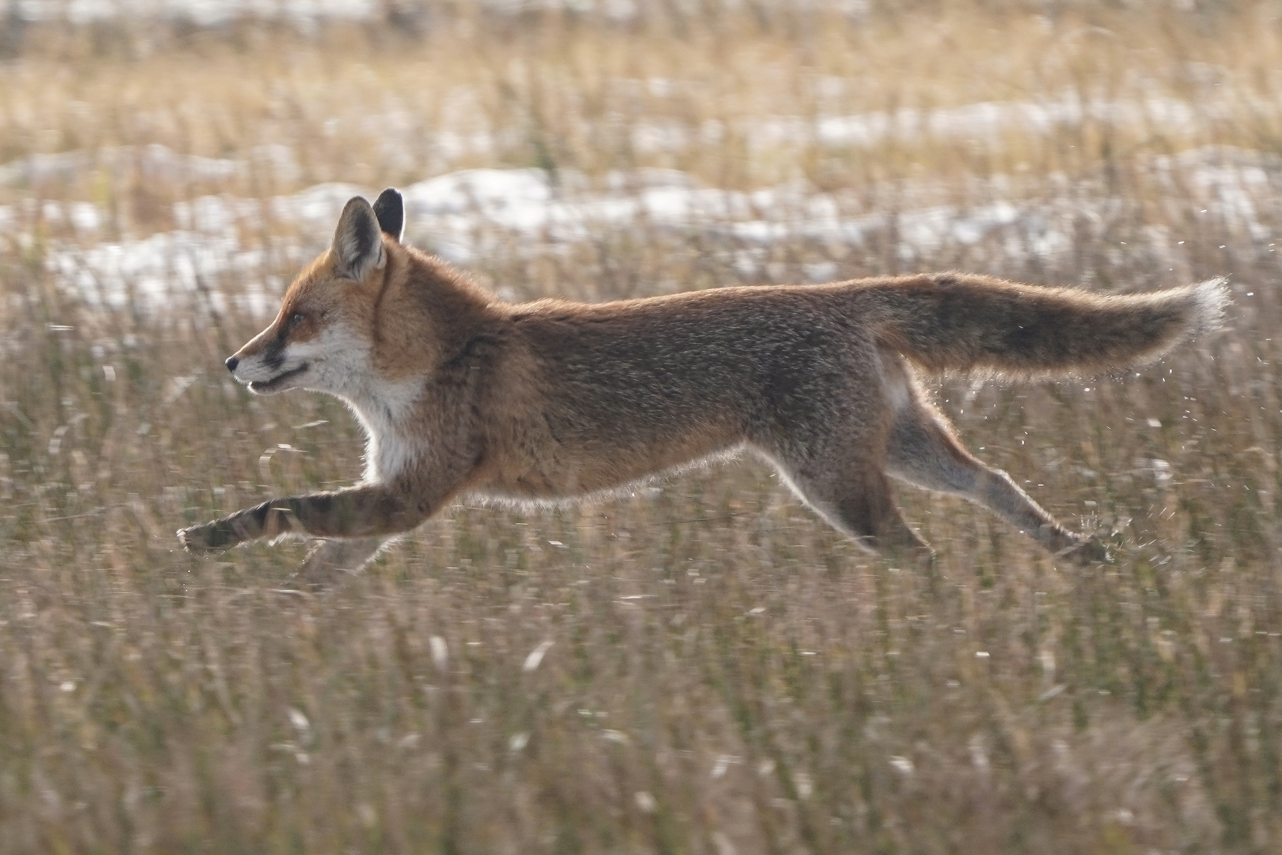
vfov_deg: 1.5
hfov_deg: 2.3
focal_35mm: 900
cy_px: 428
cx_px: 641
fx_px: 32047
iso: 250
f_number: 7.1
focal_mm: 600
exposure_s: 1/500
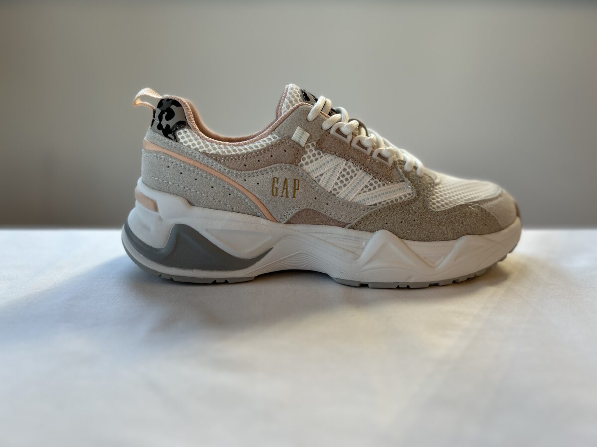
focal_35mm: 26
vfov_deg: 53.1
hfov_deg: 67.3
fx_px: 448
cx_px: 298
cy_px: 224
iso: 40
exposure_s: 1/121
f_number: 1.5
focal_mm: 5.7
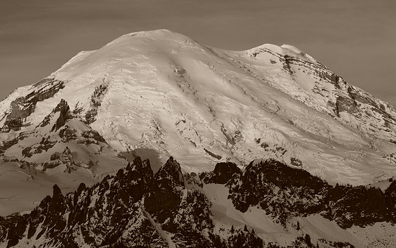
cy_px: 131
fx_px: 2019
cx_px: 198
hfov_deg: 11.2
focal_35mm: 187
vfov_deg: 7.0
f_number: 11
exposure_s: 1/500
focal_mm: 122
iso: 200
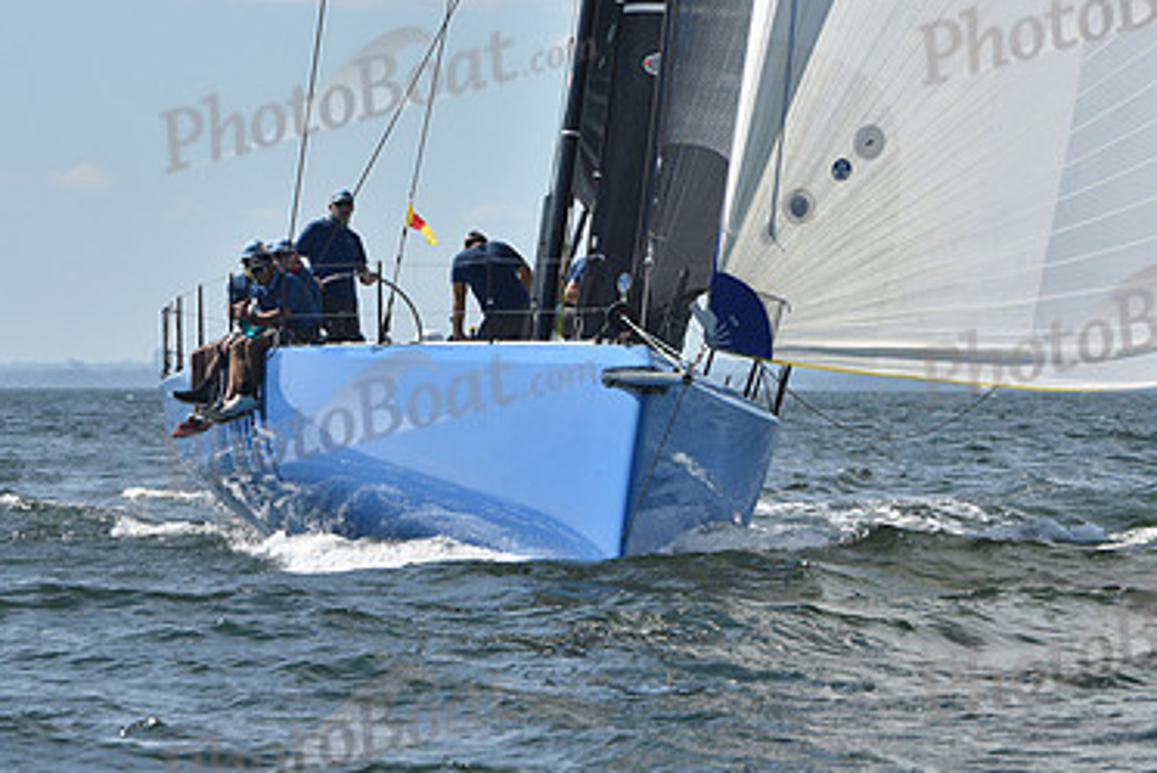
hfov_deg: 7.1
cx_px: 760
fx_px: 9259
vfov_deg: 4.8
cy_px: 210
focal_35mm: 288
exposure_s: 1/1250
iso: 320
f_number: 9
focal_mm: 185
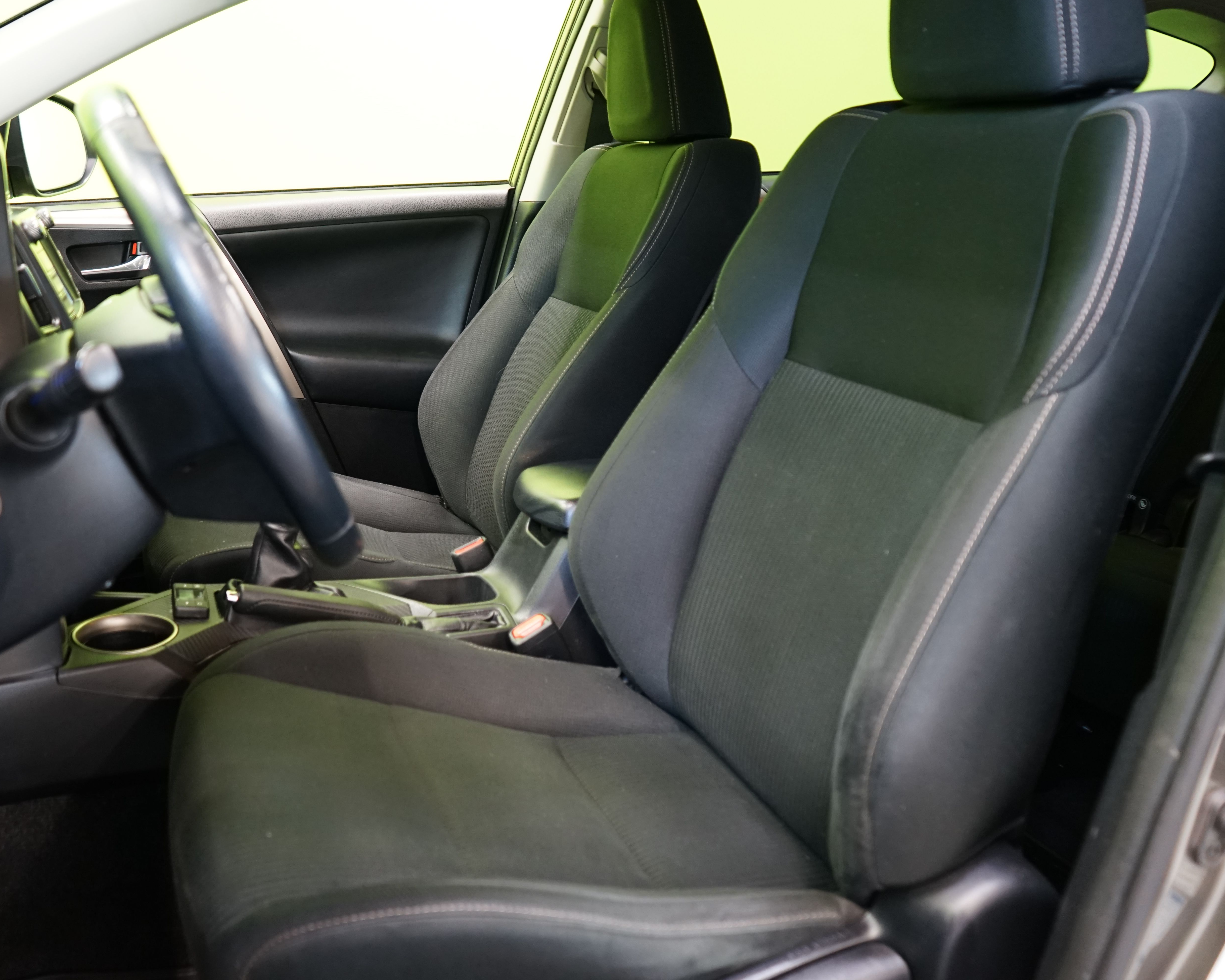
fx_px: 1160
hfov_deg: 55.3
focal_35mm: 32
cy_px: 487
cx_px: 501
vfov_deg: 45.8
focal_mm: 28
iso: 1600
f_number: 4
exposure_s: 1/15
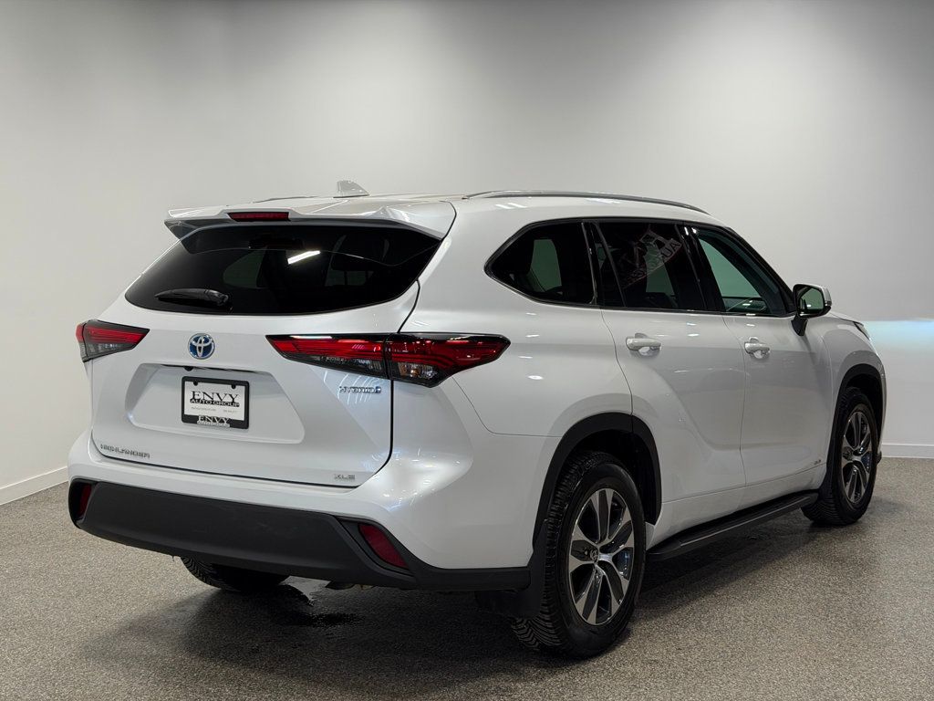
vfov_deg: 30.3
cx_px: 467
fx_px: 1295
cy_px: 350
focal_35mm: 48
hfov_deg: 39.7
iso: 64
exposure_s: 1/407
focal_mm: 6.76
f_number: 1.78
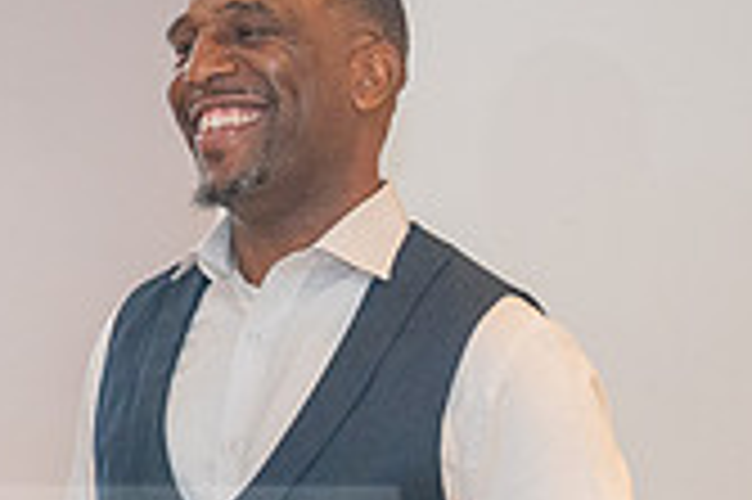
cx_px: 18
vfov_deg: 5.6
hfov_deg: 8.4
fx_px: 5071
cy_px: 592
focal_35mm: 243
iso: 2000
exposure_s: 1/200
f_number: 2.8
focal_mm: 70
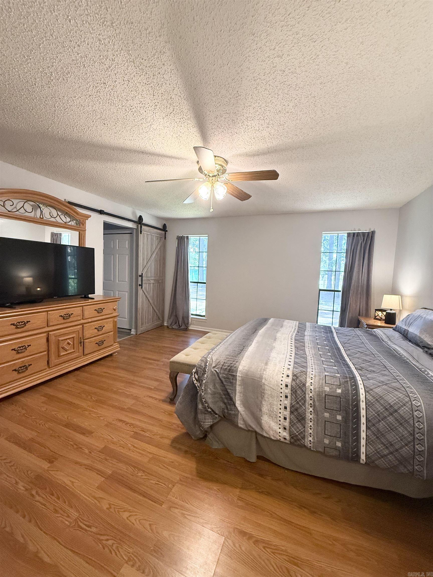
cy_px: 288
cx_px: 216
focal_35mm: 14
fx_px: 233
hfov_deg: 85.7
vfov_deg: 102.1
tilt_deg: -3.4
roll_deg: -3.0
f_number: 2.2
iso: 320
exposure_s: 1/120
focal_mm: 2.22
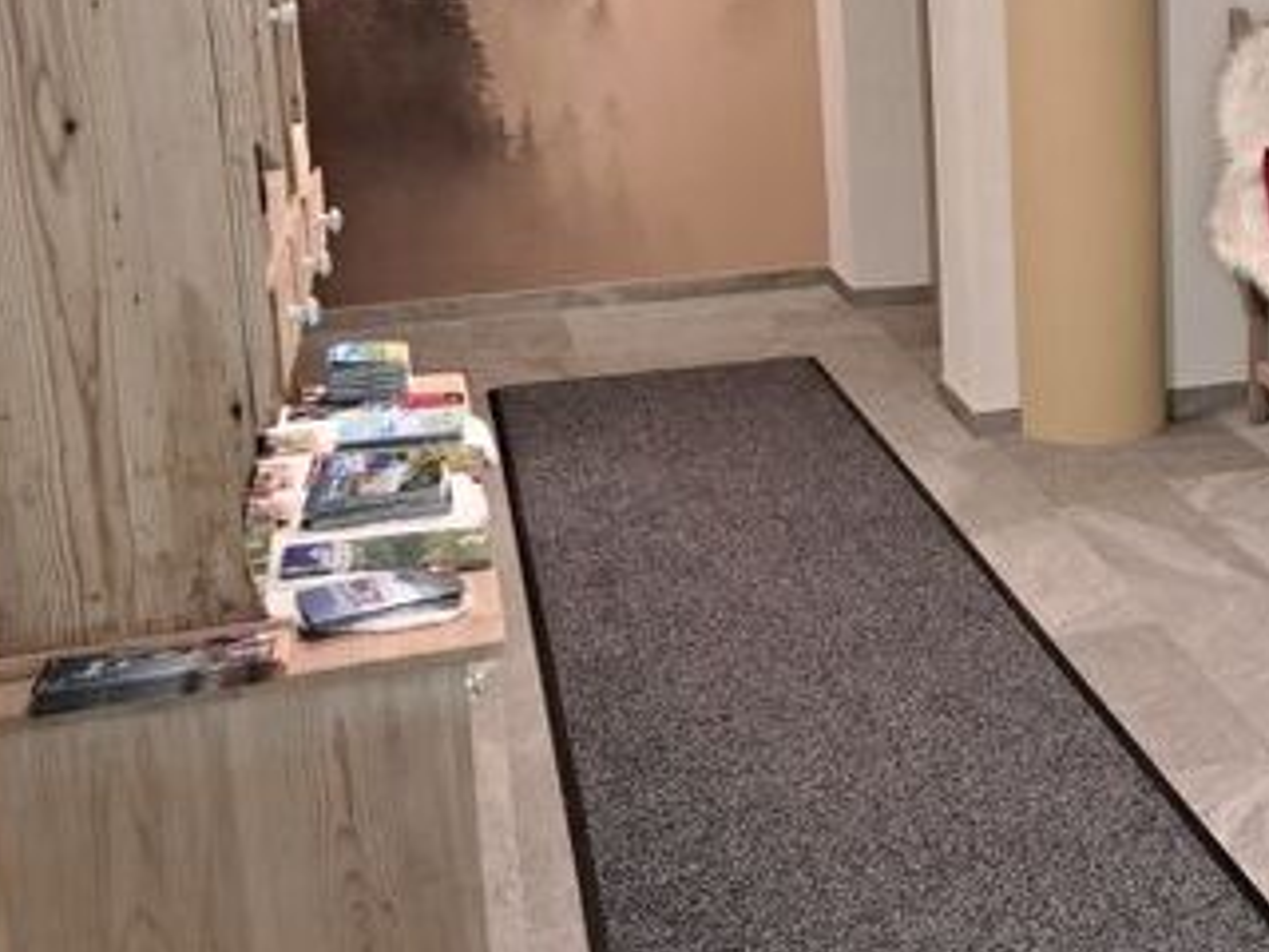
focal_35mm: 54
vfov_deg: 26.6
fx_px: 1980
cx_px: 1077
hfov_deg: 34.1
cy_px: 222
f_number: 1.8
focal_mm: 5.23
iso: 320
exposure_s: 1/50
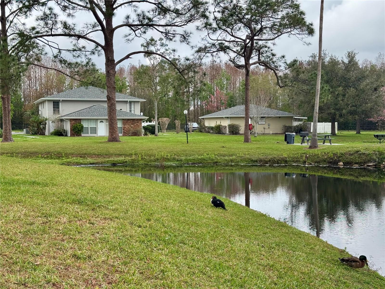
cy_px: 144
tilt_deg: -3.1
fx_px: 534
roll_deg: -0.1
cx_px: 192
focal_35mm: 48
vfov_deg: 30.3
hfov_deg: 39.7
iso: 64
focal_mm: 6.76
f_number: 1.78
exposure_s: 1/1043
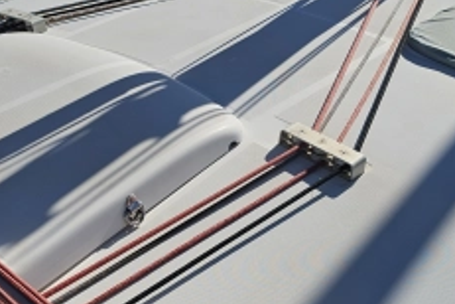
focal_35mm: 57
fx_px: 720
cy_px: 222
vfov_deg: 23.6
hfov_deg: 34.9
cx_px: 175
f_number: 1.7
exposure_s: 1/1677
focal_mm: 6.3
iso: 10
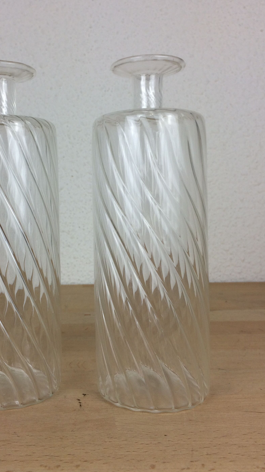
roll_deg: +2.3
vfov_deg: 53.9
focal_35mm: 37
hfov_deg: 31.7
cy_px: 216
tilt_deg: -3.4
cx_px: 87
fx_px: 462
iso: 32
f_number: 2.2
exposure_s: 1/112
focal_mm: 4.15
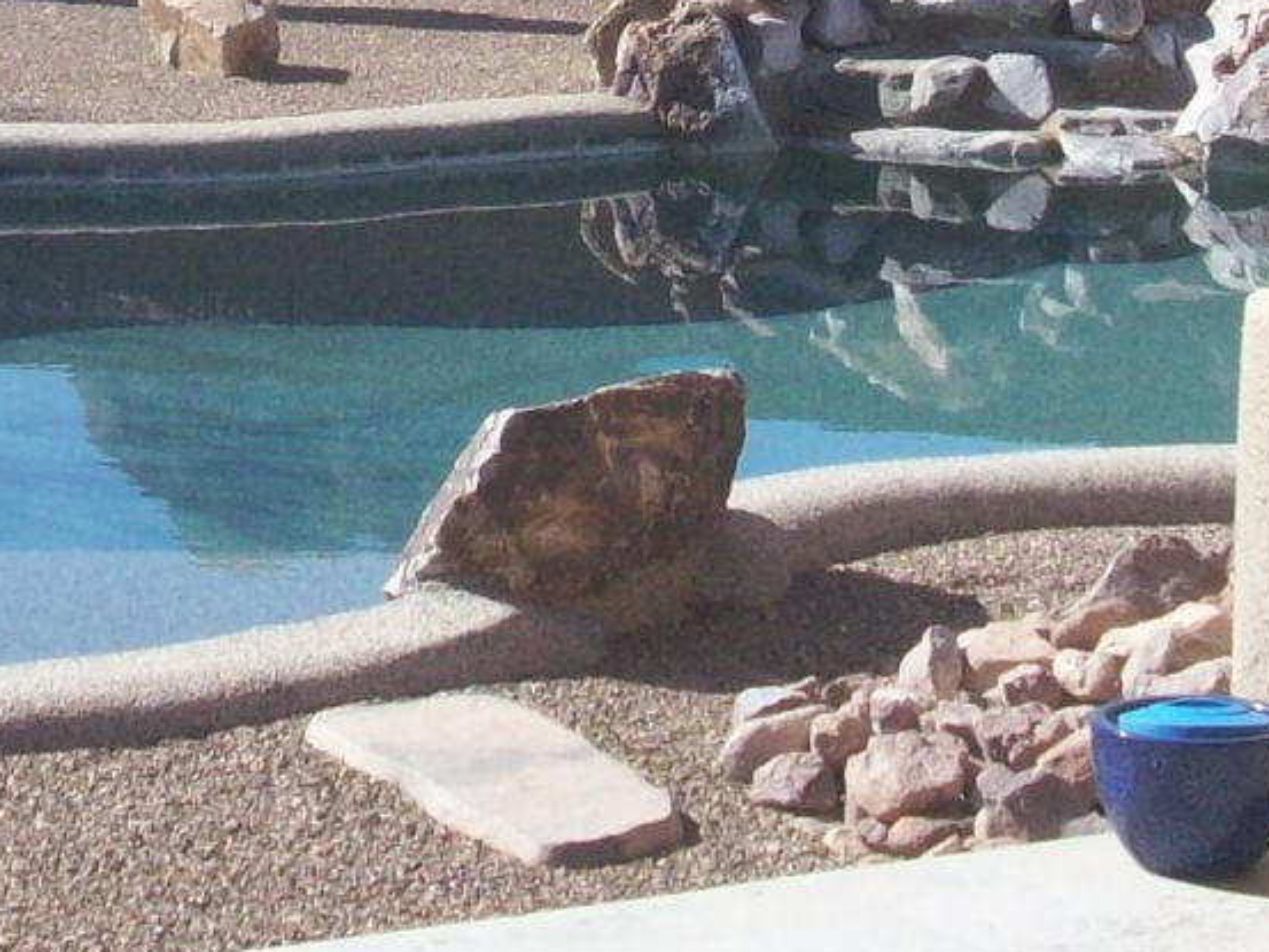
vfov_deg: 10.4
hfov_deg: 14.3
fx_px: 5023
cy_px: -539
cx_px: 200
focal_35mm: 137
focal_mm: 6.2
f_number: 5.6
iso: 80
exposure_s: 1/254
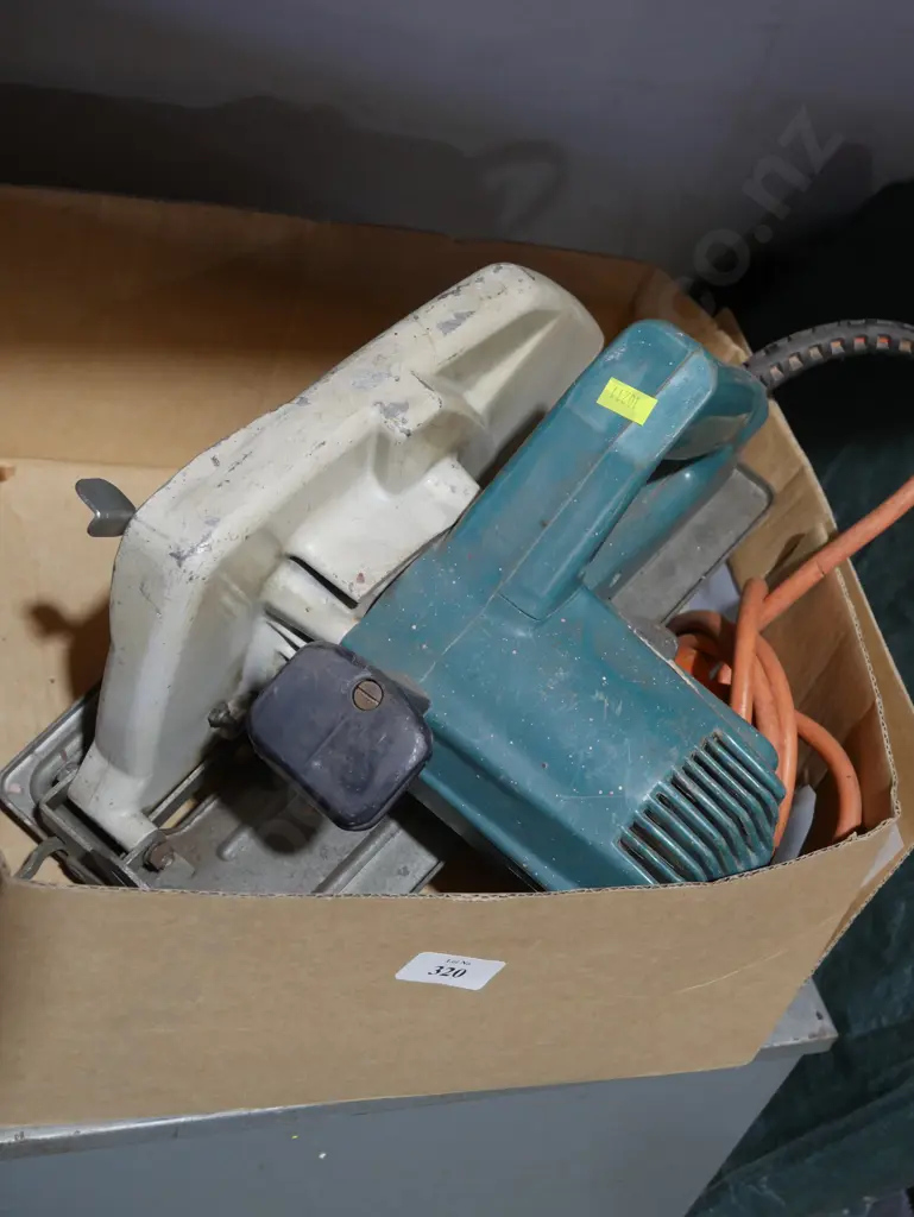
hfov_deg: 28.1
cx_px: 457
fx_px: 1829
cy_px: 608
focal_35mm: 52
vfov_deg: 36.8
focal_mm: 26
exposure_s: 1/60
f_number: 5.3
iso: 800
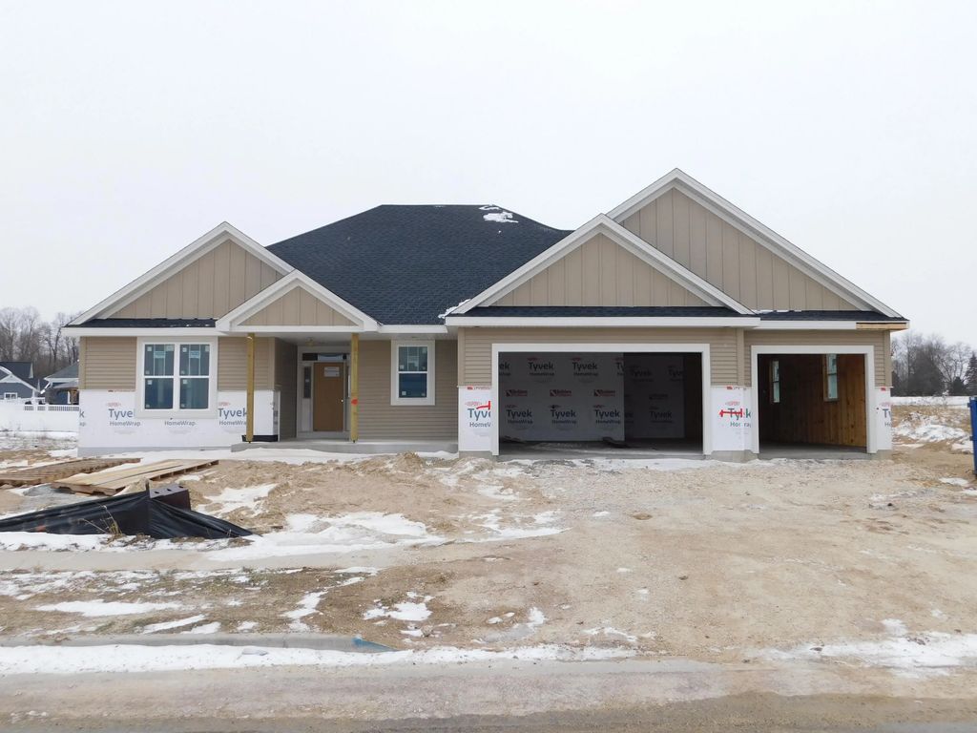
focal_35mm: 30
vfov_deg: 46.8
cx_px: 488
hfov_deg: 60.0
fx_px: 847
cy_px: 366
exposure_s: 1/400
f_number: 3.2
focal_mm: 5.3
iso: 125
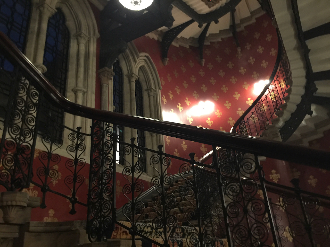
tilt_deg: +23.1
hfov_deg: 61.7
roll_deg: +3.8
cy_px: 124
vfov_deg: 48.2
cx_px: 165
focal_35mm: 29
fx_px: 276
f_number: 2.2
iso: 160
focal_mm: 4.15
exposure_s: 1/4
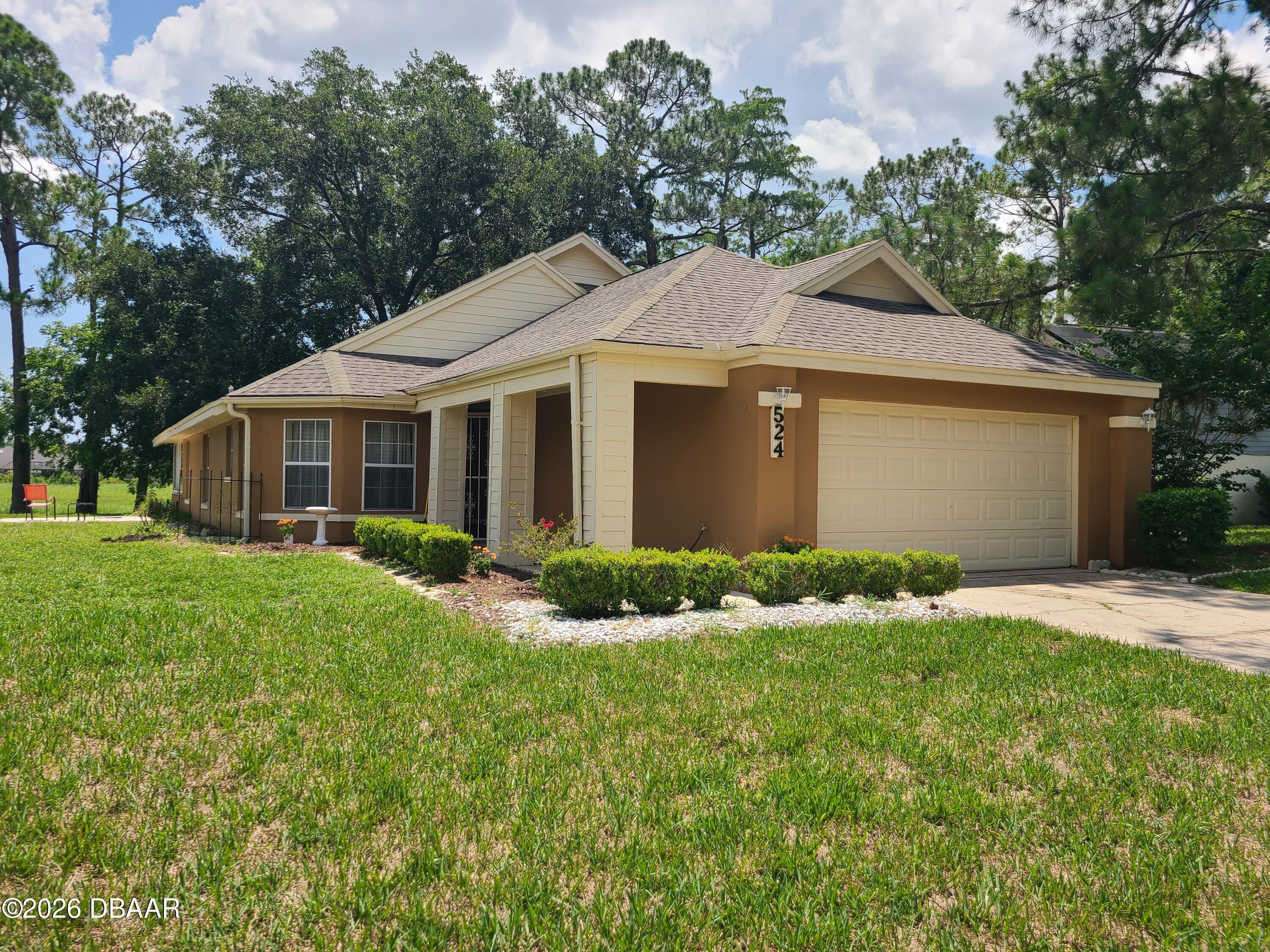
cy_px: 476
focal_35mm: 26
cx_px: 635
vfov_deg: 53.1
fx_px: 954
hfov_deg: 67.3
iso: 40
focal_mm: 5.4
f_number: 1.8
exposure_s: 1/2099
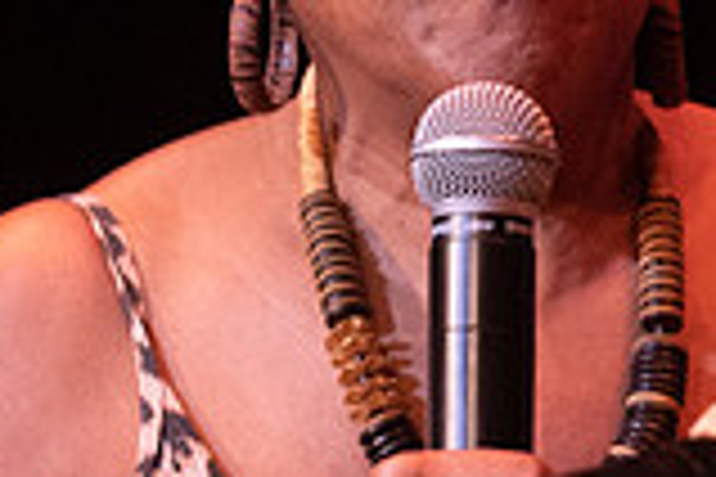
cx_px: 850
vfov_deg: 2.0
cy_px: -1
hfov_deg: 2.9
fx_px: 13901
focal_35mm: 699
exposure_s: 1/250
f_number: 4
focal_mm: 116
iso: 3200
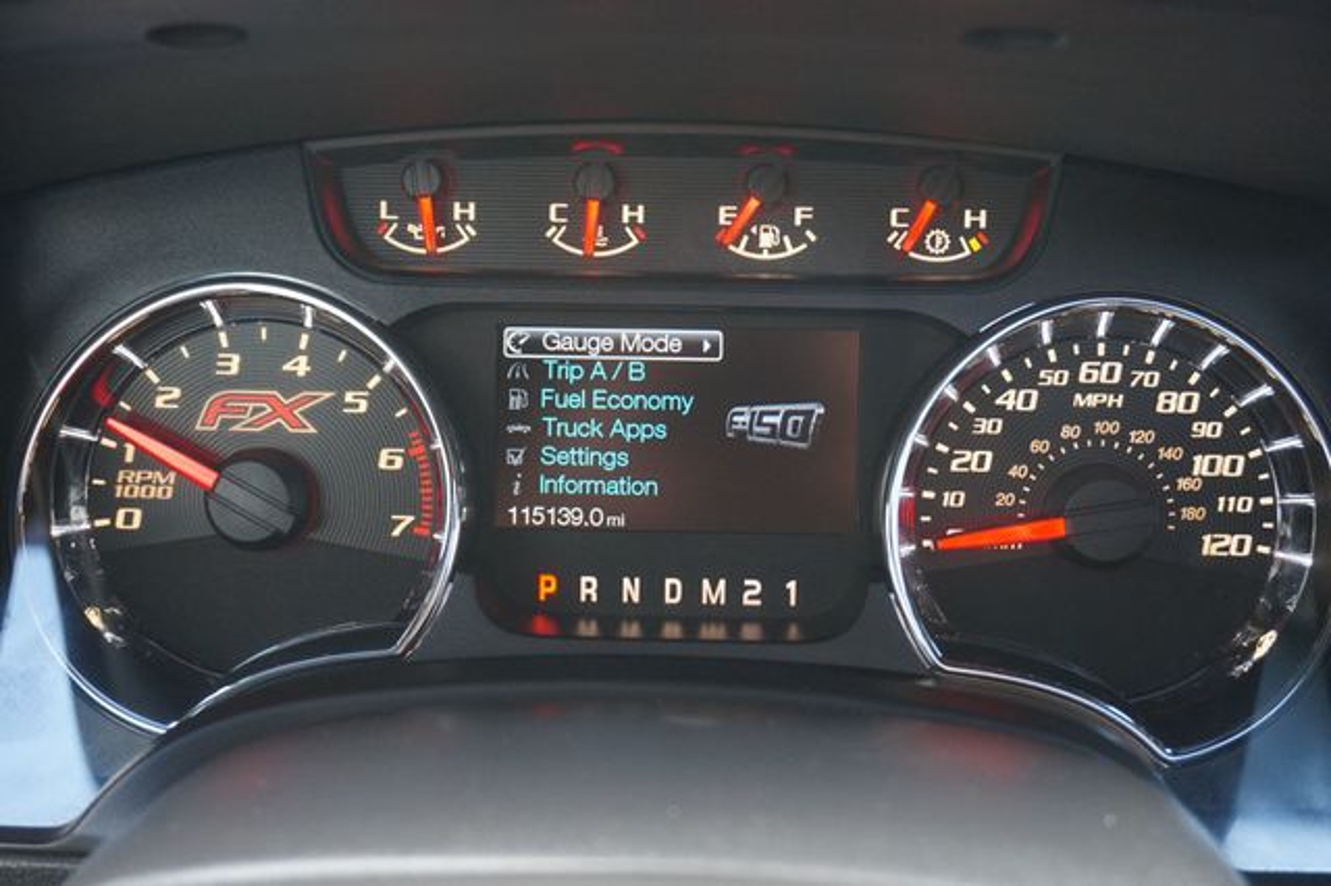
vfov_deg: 31.9
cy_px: 443
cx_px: 666
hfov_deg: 46.4
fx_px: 1552
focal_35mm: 42
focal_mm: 28
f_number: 4.5
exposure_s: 1/60
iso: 800
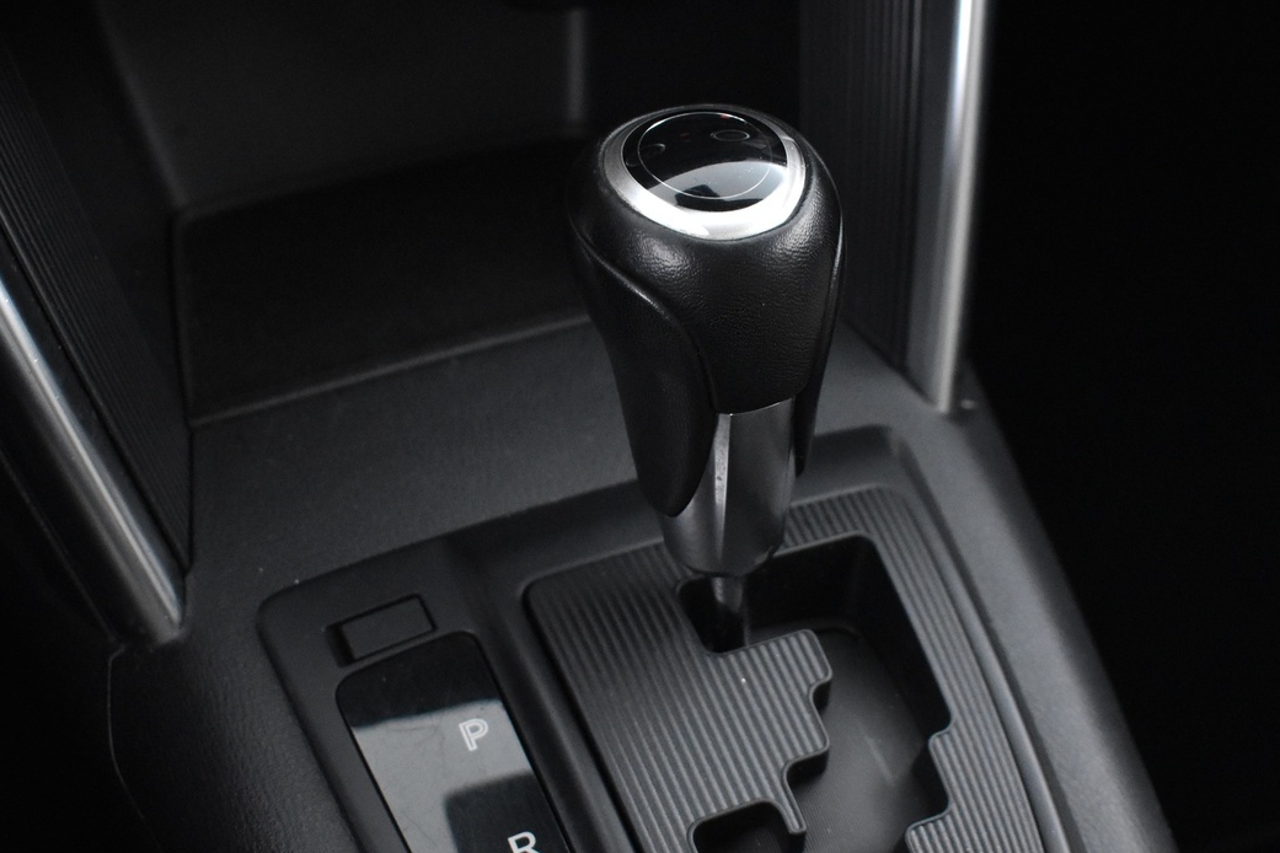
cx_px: 725
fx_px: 1991
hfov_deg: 35.6
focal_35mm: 56
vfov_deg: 24.1
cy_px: 547
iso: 3200
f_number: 3.8
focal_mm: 24
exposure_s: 1/15
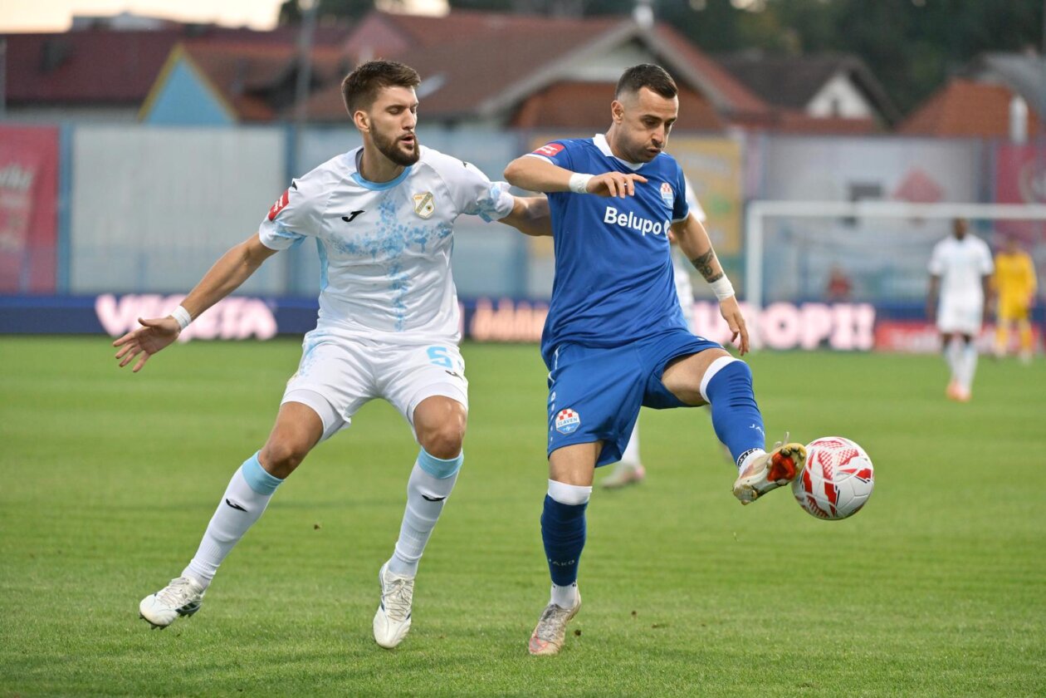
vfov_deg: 6.9
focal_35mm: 200
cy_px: 349
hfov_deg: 10.3
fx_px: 5811
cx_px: 523
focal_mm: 200
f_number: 4
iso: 2800
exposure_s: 1/1250
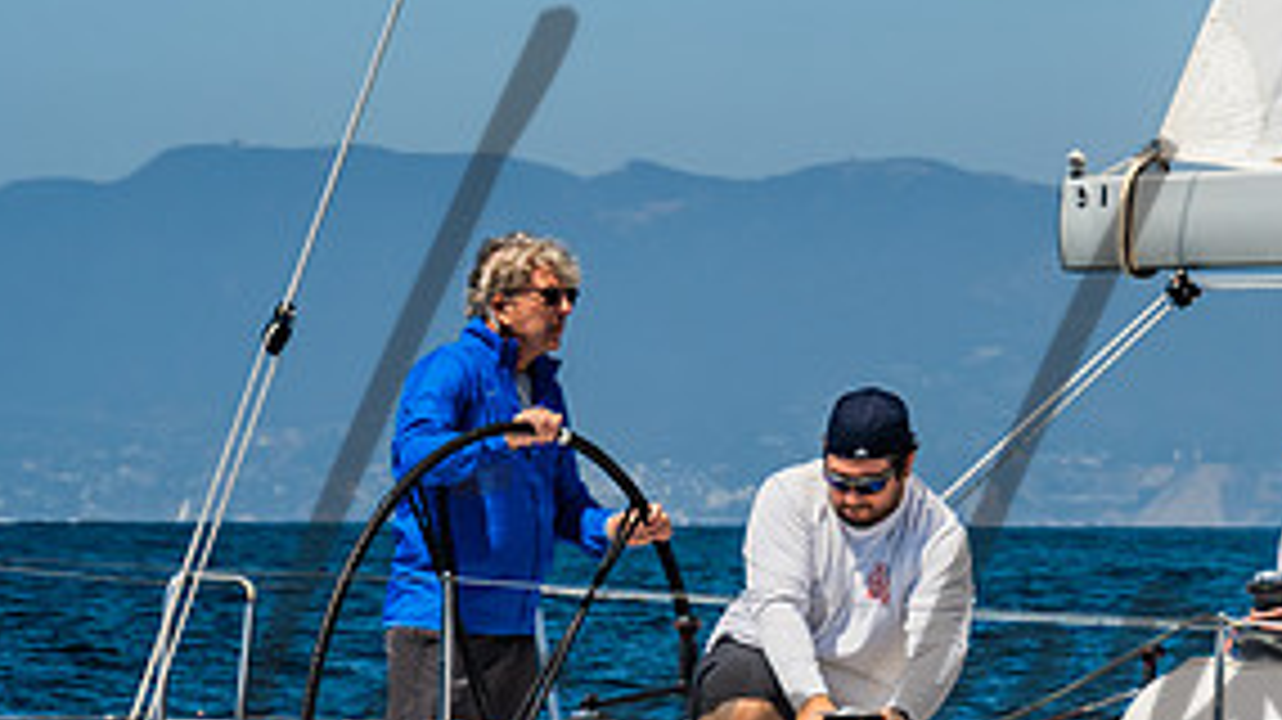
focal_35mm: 367
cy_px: 547
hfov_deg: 5.8
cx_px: 1703
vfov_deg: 3.3
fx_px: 12470
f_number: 6.3
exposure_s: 1/500
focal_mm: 115
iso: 160
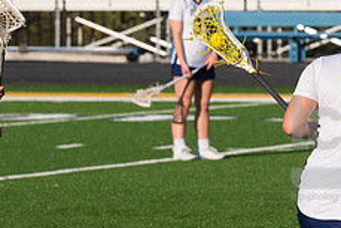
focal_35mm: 493
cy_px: 149
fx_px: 4673
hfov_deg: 4.2
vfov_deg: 2.8
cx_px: 337
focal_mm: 130
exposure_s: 1/1600
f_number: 5.6
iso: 250
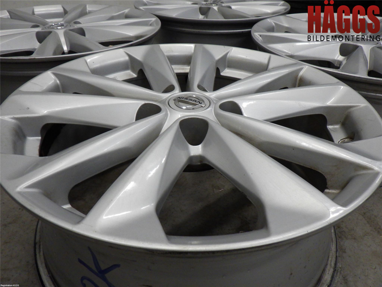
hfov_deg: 63.4
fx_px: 309
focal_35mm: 28
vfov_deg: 49.7
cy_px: 144
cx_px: 191
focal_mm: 5
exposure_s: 1/40
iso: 160
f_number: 3.5
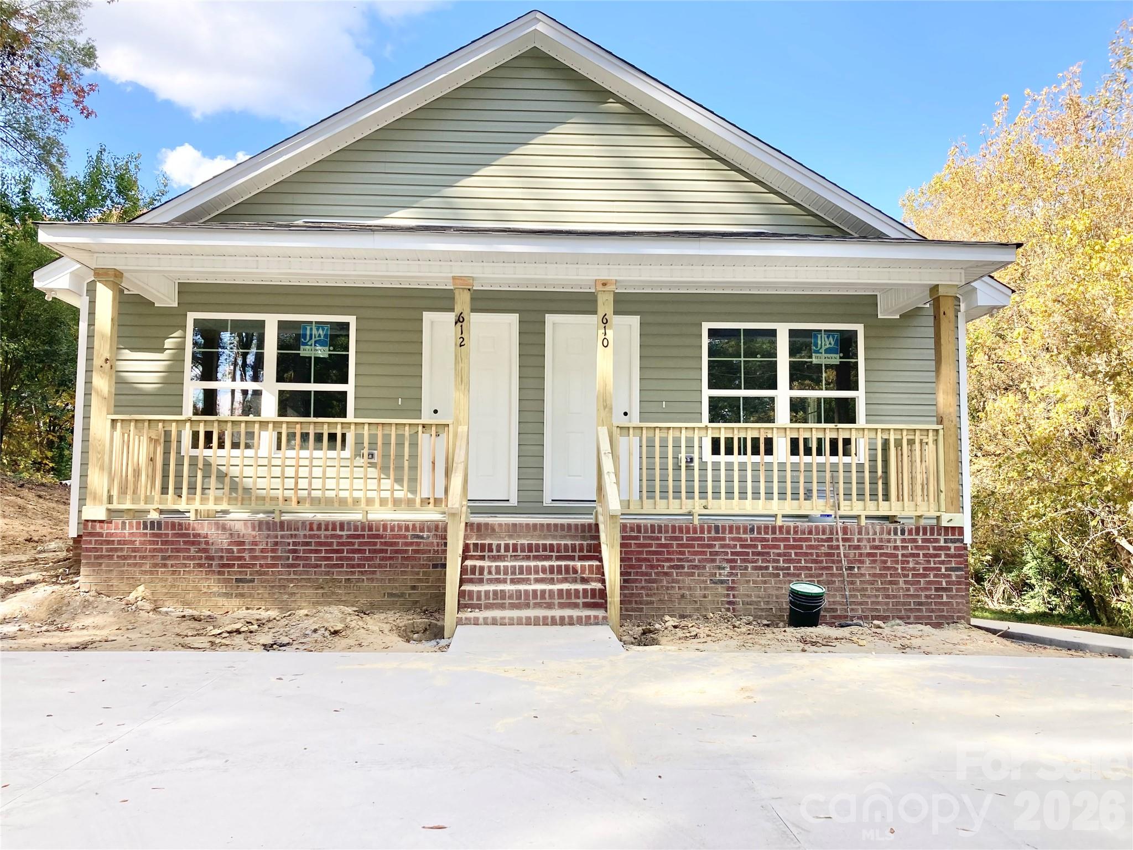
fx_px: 916
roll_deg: -0.5
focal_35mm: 28
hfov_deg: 63.4
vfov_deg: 49.7
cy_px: 425
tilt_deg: +5.2
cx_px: 566
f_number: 1.8
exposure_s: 1/578
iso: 20
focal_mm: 3.99
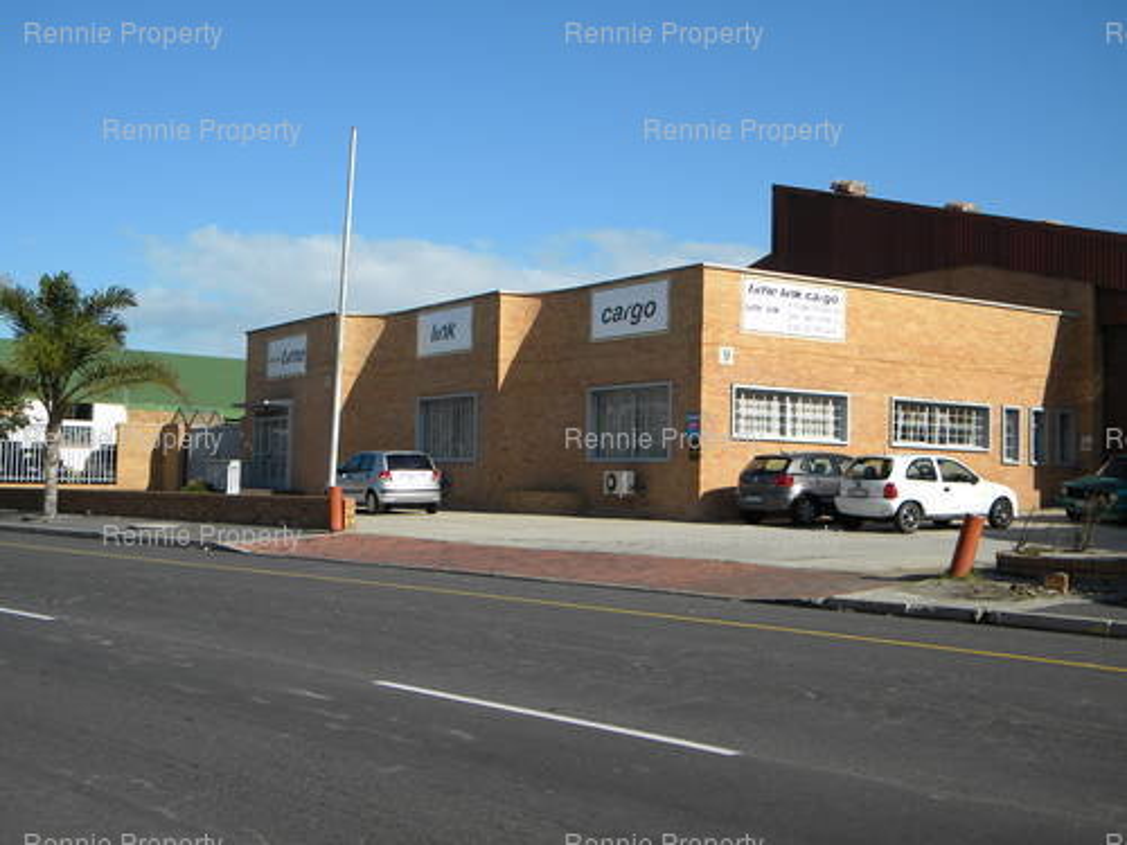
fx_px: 1335
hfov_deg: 45.8
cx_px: 564
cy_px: 422
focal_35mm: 41
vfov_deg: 35.1
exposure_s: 1/263
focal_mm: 7.3
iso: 80
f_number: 7.6
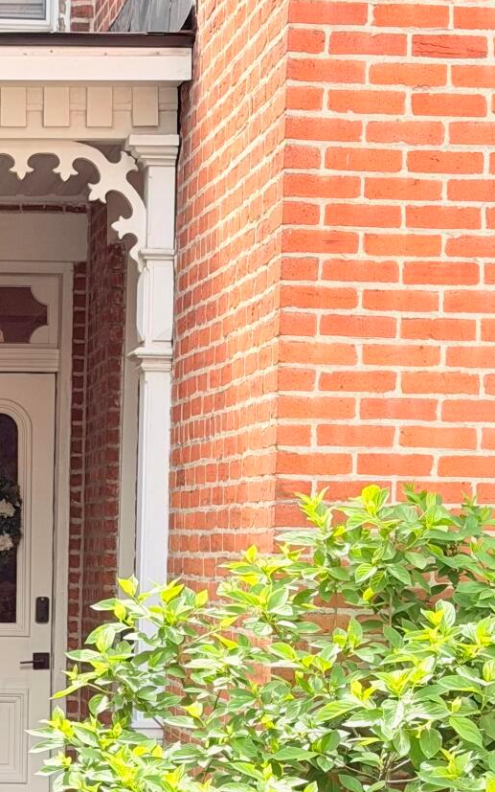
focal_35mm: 123
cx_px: 14
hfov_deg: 10.6
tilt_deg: -2.1
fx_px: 2654
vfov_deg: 16.8
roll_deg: -0.9
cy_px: 696
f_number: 1.78
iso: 64
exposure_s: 1/345
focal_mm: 6.76
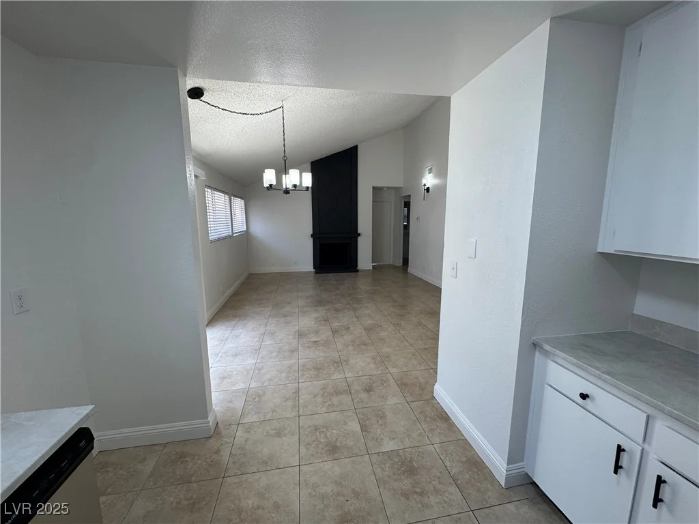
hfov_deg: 102.1
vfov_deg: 85.7
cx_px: 350
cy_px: 262
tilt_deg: -9.3
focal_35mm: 14
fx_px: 283
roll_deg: -0.3
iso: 80
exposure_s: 1/120
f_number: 2.2
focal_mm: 2.22
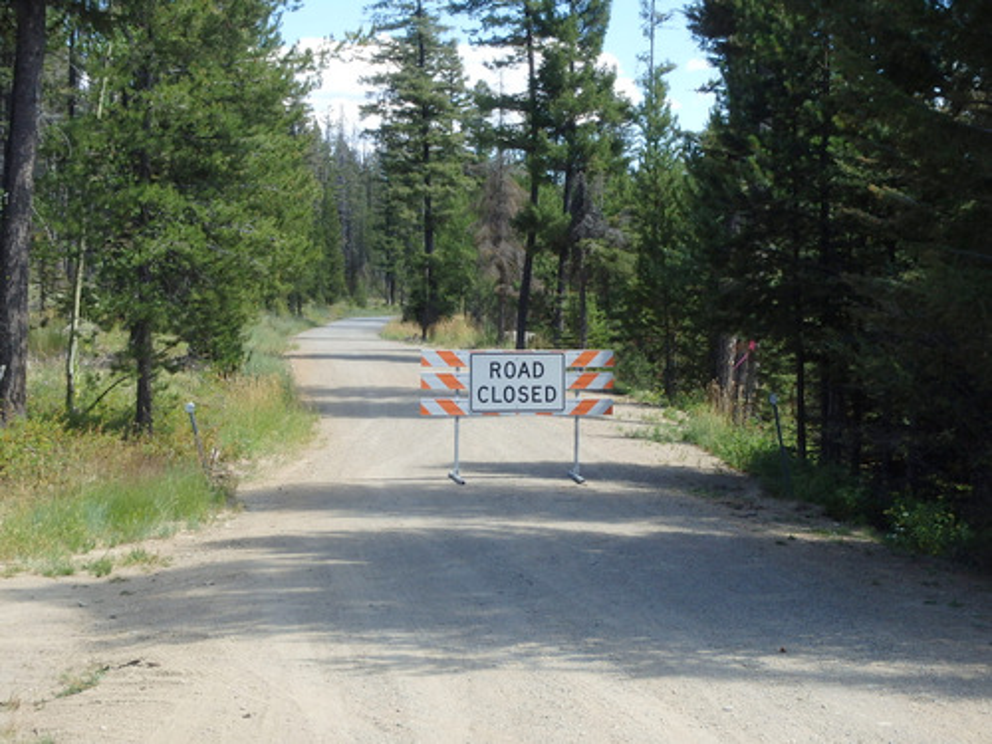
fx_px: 1949
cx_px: 496
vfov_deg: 21.6
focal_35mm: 68
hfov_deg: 28.6
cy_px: 372
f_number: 5.5
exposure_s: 1/200
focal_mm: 12.3
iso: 125
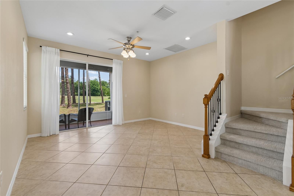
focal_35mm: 15
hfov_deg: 100.4
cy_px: 98
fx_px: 122
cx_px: 147
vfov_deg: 77.3
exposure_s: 1/30
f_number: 7.1
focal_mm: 10
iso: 100
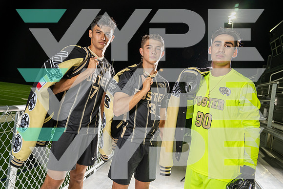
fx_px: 252
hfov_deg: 58.7
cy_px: 94
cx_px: 142
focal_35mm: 32
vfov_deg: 41.1
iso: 800
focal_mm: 32
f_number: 5.6
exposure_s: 1/250
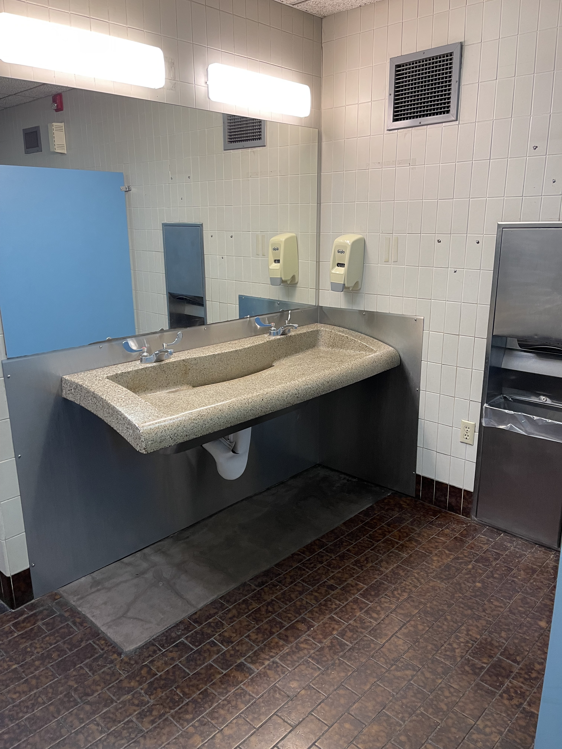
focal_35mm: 25
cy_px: 374
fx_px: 541
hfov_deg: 54.9
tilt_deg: -15.6
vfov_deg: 69.4
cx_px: 281
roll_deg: +0.4
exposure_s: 1/86
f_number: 1.6
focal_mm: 5.1
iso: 125
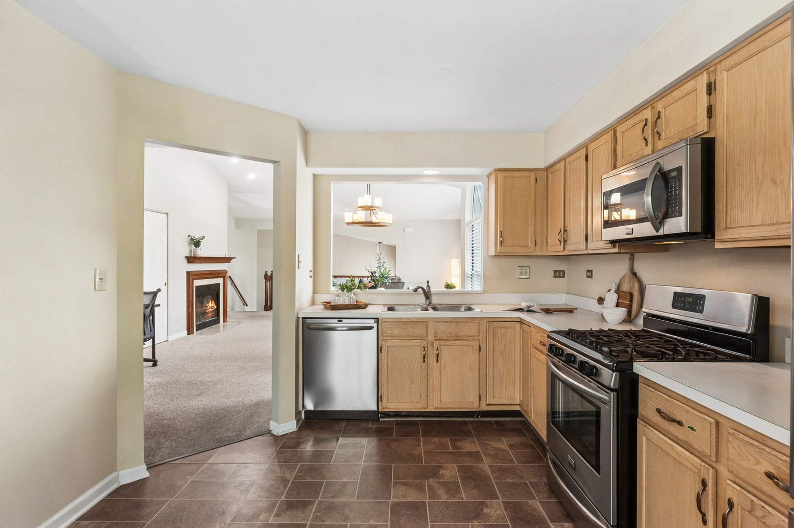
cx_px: 397
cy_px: 264
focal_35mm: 19
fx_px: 419
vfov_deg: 64.5
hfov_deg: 86.9
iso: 400
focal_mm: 19
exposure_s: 1/30
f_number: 8
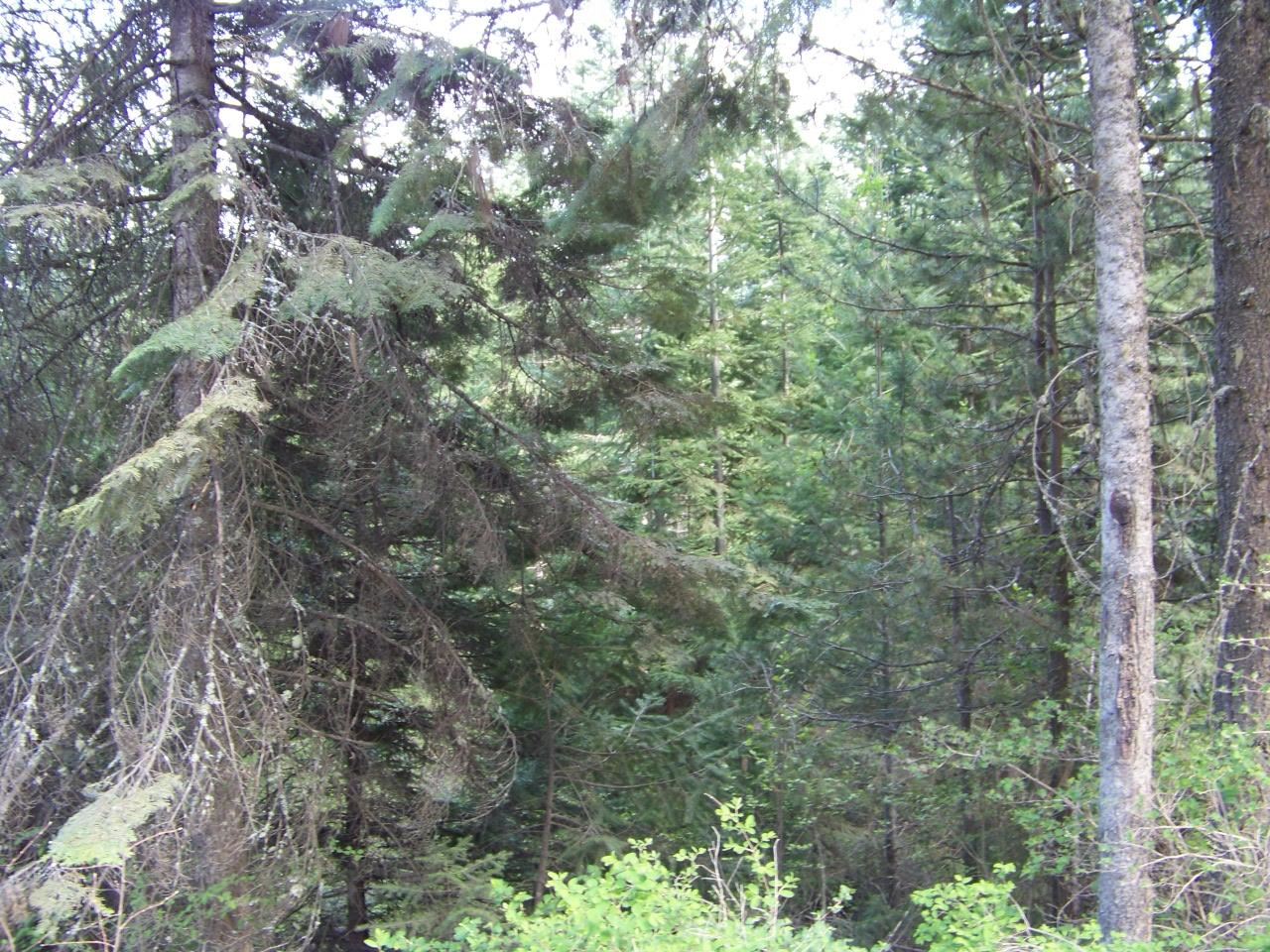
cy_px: 476
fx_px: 1321
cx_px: 635
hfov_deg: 51.4
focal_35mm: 36
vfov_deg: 39.7
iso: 64
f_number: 2.8
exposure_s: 1/30
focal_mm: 5.85
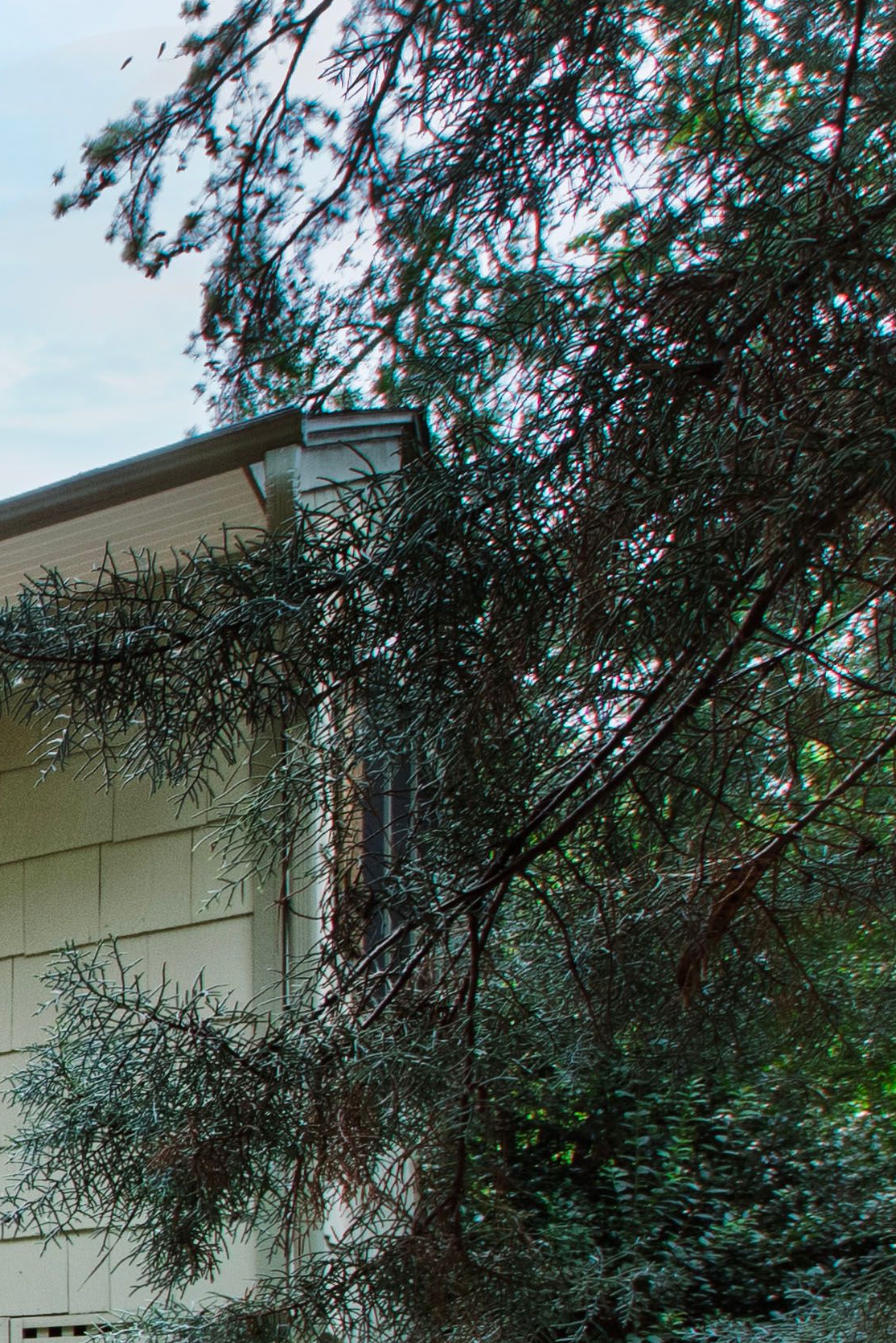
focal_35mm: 50
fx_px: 1866
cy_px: 1421
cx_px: -1086
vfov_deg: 34.9
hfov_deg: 16.5
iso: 250
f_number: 8
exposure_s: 1/80
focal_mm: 10
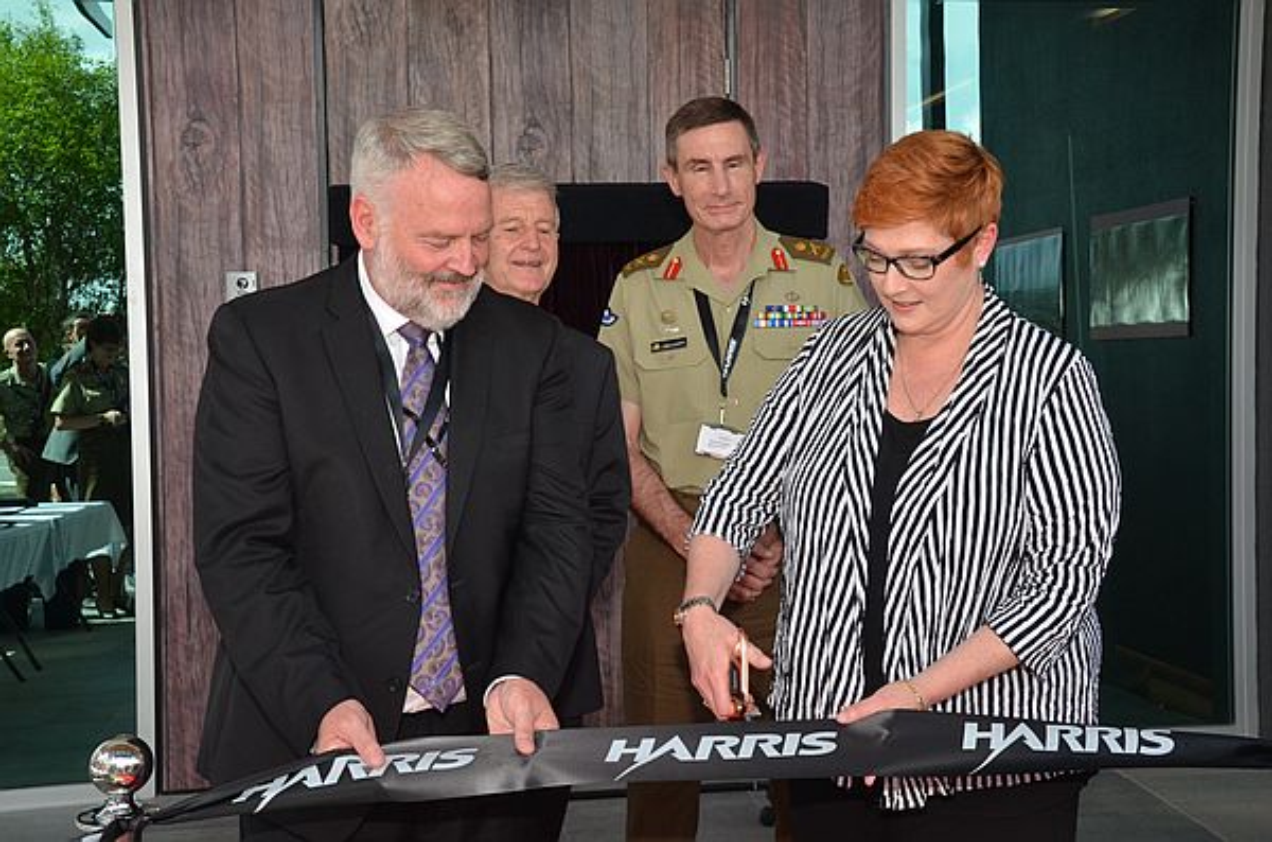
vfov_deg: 29.7
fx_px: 1586
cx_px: 636
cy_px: 421
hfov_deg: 43.7
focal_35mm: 45
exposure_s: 1/250
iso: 800
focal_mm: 30
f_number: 10
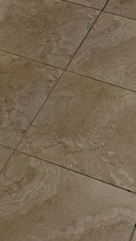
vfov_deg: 17.5
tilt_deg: -20.8
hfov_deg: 11.3
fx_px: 685
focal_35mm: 107
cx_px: 49
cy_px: -141
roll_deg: -2.8
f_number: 1.78
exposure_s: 1/60
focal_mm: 6.86
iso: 160
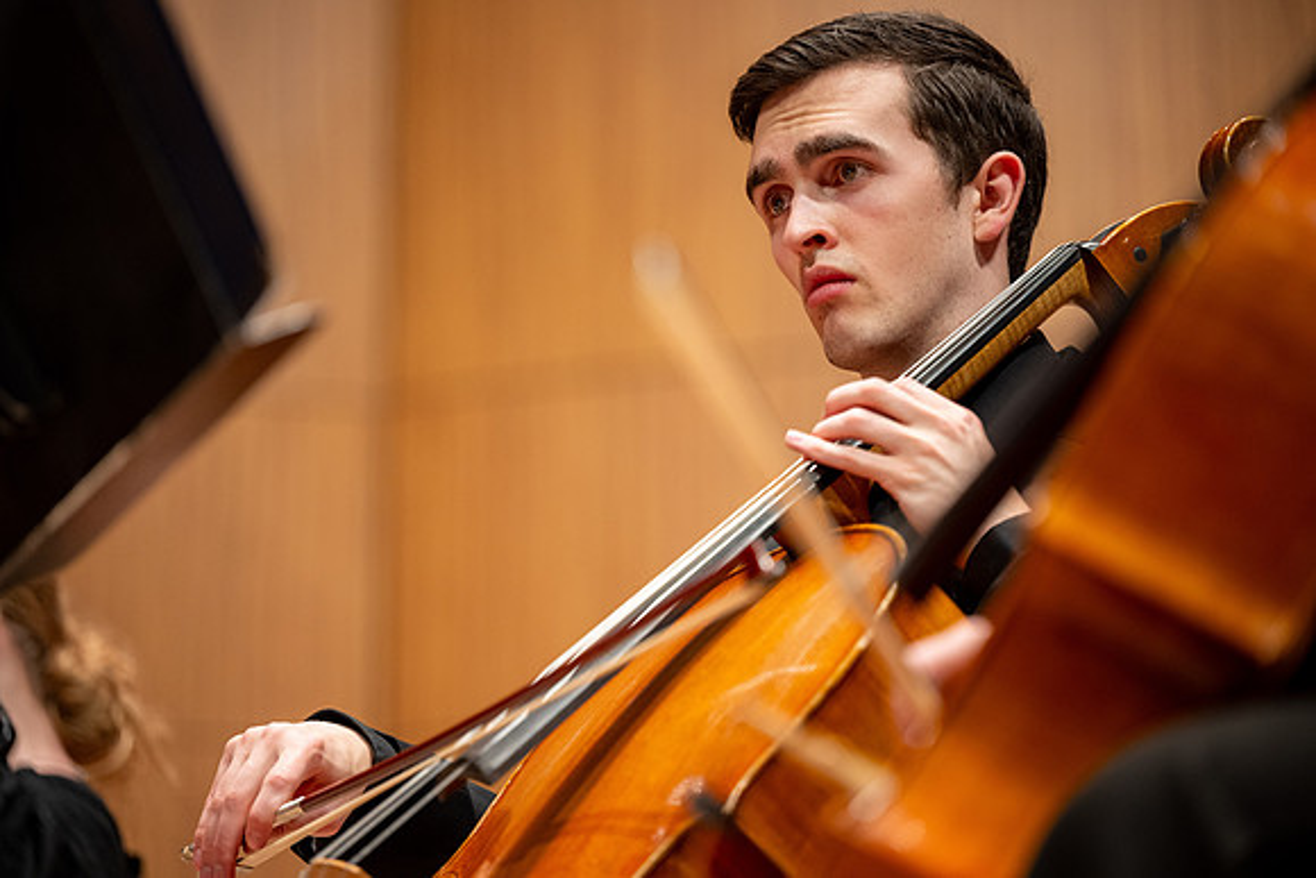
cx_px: 658
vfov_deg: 8.1
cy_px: 439
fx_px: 6216
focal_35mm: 170
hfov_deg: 12.1
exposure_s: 1/200
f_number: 2.8
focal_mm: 170
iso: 1250
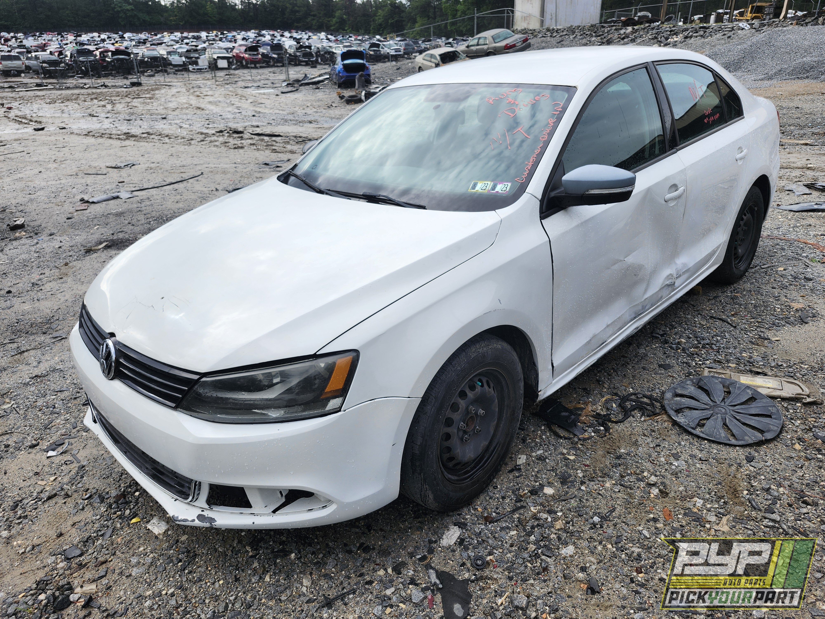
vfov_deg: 58.9
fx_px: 548
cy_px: 310
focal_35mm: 23
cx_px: 412
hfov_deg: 73.9
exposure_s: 1/845
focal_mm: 5.54
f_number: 1.8
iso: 25
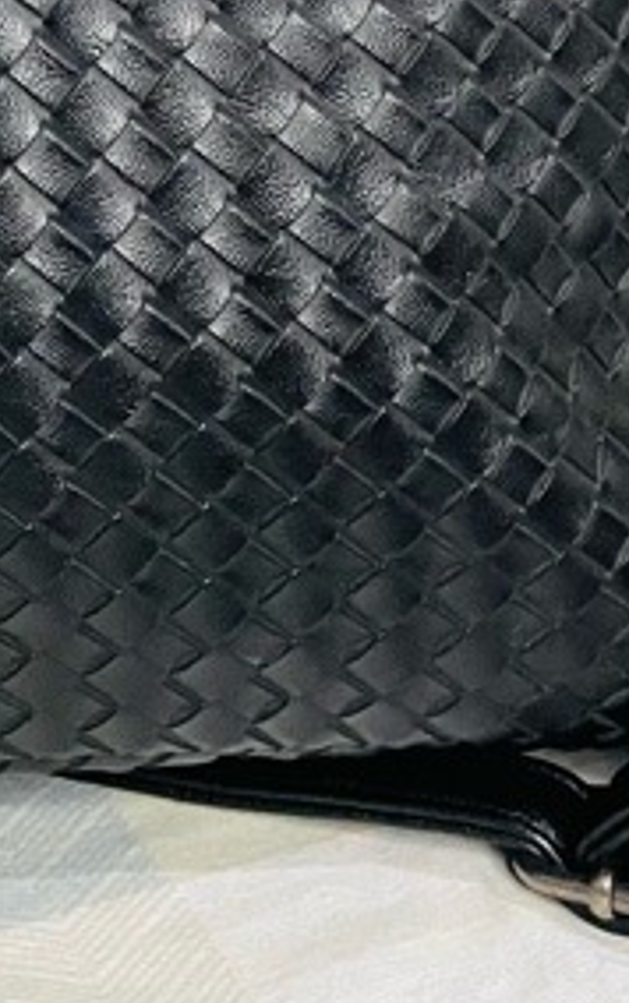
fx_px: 2655
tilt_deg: -9.6
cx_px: -318
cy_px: -434
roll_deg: +4.5
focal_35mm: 97
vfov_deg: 19.1
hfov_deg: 12.8
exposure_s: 1/50
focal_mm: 4.2
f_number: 1.6
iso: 400
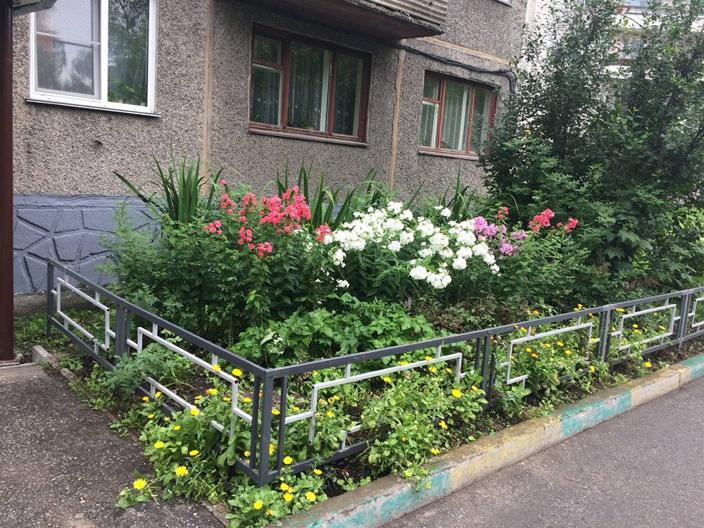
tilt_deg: -8.1
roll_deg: -1.6
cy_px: 264
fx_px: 590
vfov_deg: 48.2
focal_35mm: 29
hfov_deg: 61.7
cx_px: 352
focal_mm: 4.15
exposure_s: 1/265
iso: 32
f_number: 2.2
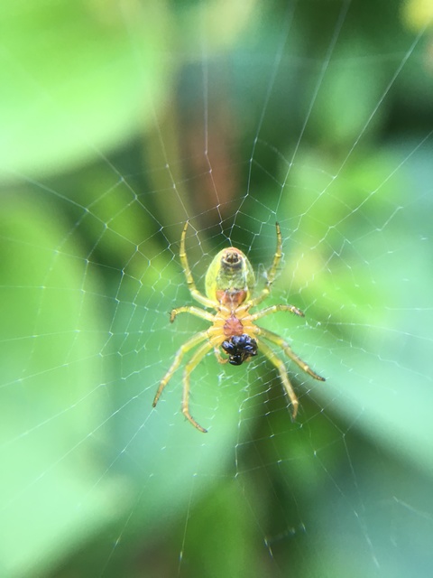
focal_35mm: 29
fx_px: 484
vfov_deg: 61.7
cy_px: 289
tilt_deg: -20.0
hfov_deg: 48.2
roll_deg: -6.7
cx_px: 216
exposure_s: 1/33
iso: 50
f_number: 2.2
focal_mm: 4.15
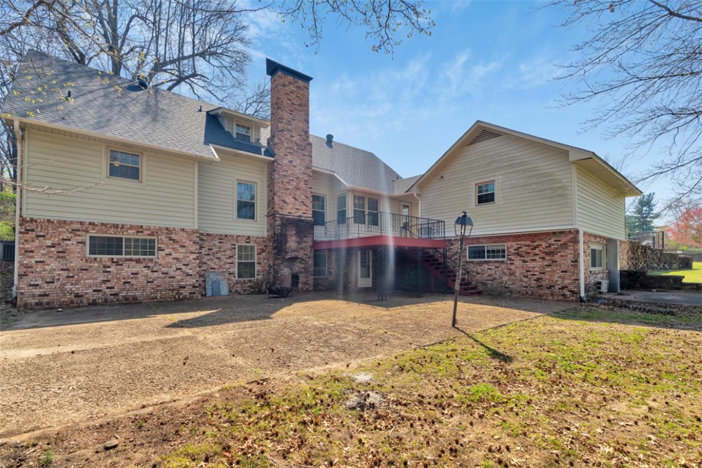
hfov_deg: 96.7
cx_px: 351
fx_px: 312
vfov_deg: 73.7
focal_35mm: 16
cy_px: 234
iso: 100
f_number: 7.1
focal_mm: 16
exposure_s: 1/100
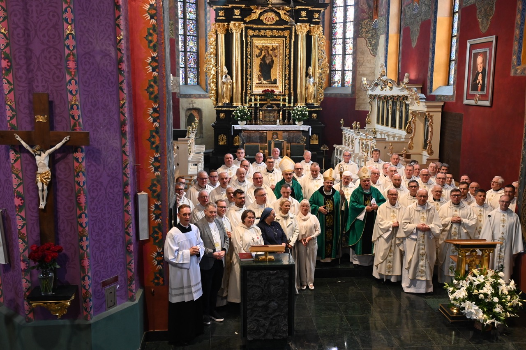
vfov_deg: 38.3
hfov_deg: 55.1
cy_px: 175
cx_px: 263
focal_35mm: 34
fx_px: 504
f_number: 4
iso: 2200
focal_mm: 34.5
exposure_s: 1/125
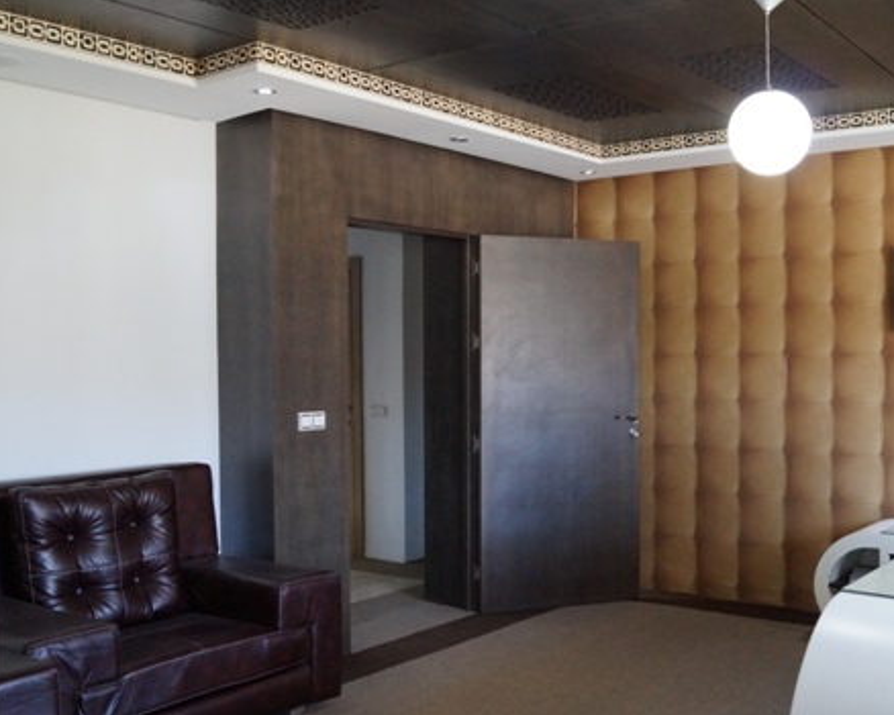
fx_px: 979
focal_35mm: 37
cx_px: 514
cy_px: 384
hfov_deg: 48.9
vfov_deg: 40.1
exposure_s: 1/160
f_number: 4
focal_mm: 18
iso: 1600
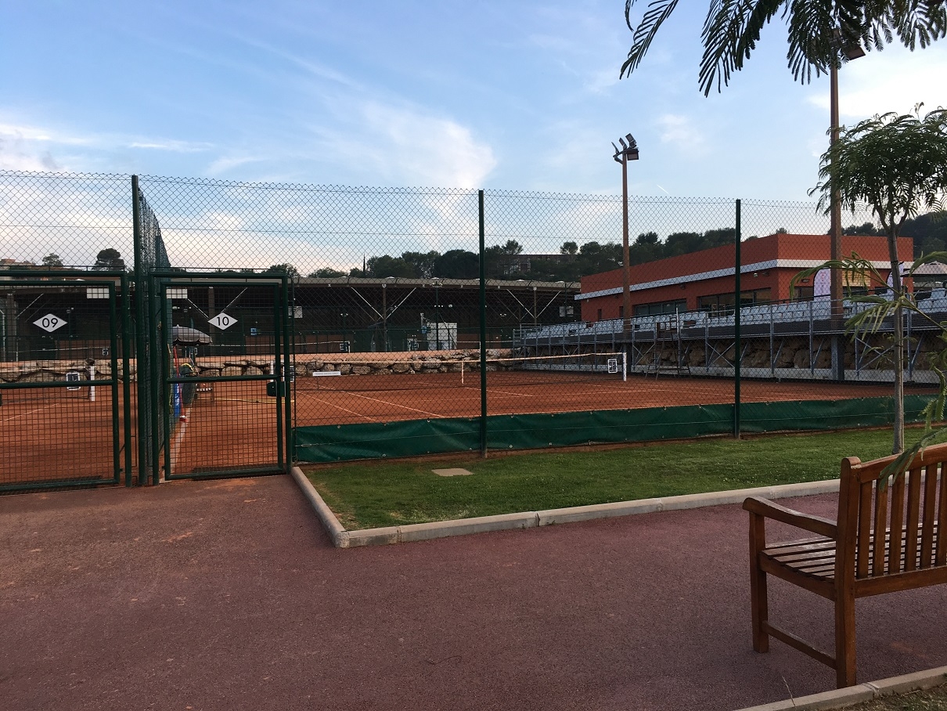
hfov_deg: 61.6
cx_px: 474
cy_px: 356
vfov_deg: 48.2
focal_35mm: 29
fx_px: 794
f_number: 2.2
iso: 25
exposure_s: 1/114
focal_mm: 4.15
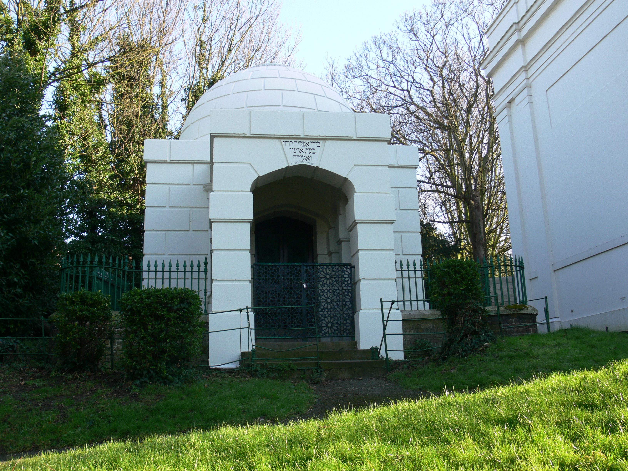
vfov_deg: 40.7
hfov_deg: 52.6
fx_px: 635
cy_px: 236
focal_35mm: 35
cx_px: 314
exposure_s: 1/80
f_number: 4
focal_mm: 7.4
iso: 80
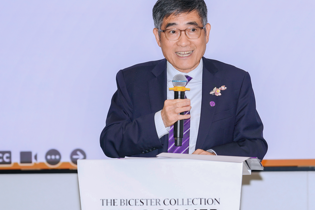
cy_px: 105
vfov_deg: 5.5
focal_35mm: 252
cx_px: 201
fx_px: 2205
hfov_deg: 8.2
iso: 160
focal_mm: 144
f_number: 2.8
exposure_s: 1/100
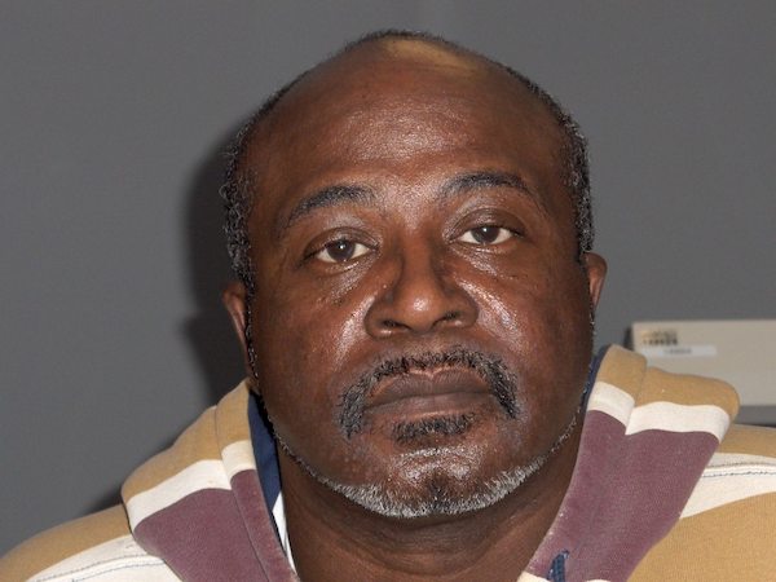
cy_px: 291
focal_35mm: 86
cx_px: 388
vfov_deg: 17.2
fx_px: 1928
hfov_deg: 22.8
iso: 50
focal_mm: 17.7
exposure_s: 1/108
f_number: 4
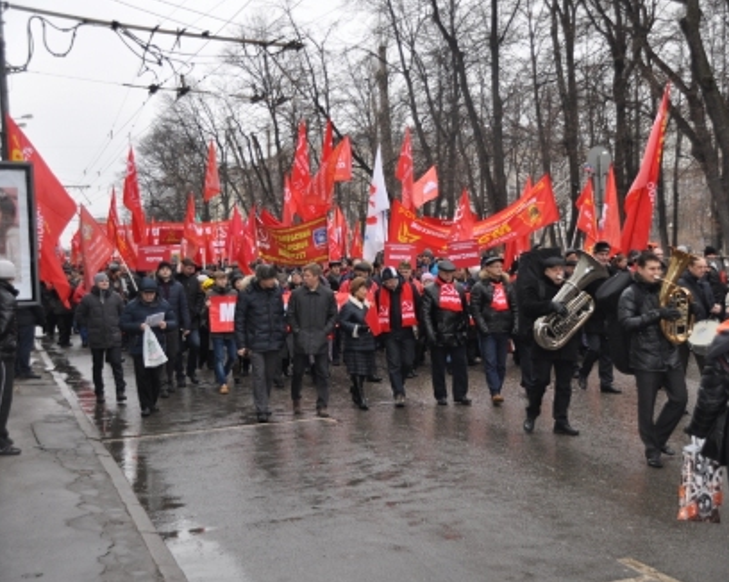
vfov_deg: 33.4
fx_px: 970
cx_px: 425
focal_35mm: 45
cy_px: 294
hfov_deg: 41.0
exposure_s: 1/200
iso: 250
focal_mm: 26
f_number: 3.8
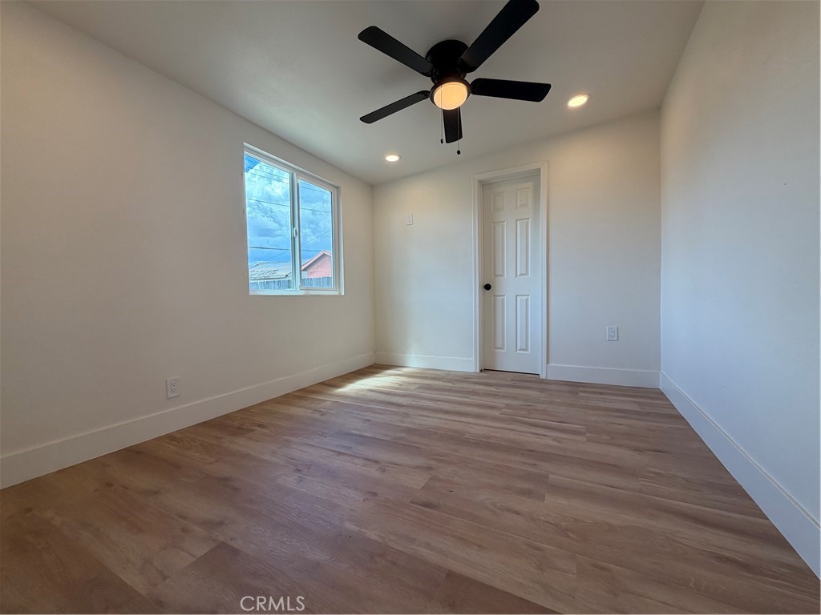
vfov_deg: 85.7
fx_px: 332
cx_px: 410
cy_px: 308
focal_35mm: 14
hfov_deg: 102.1
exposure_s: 1/120
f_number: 2.2
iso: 80
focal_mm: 2.22
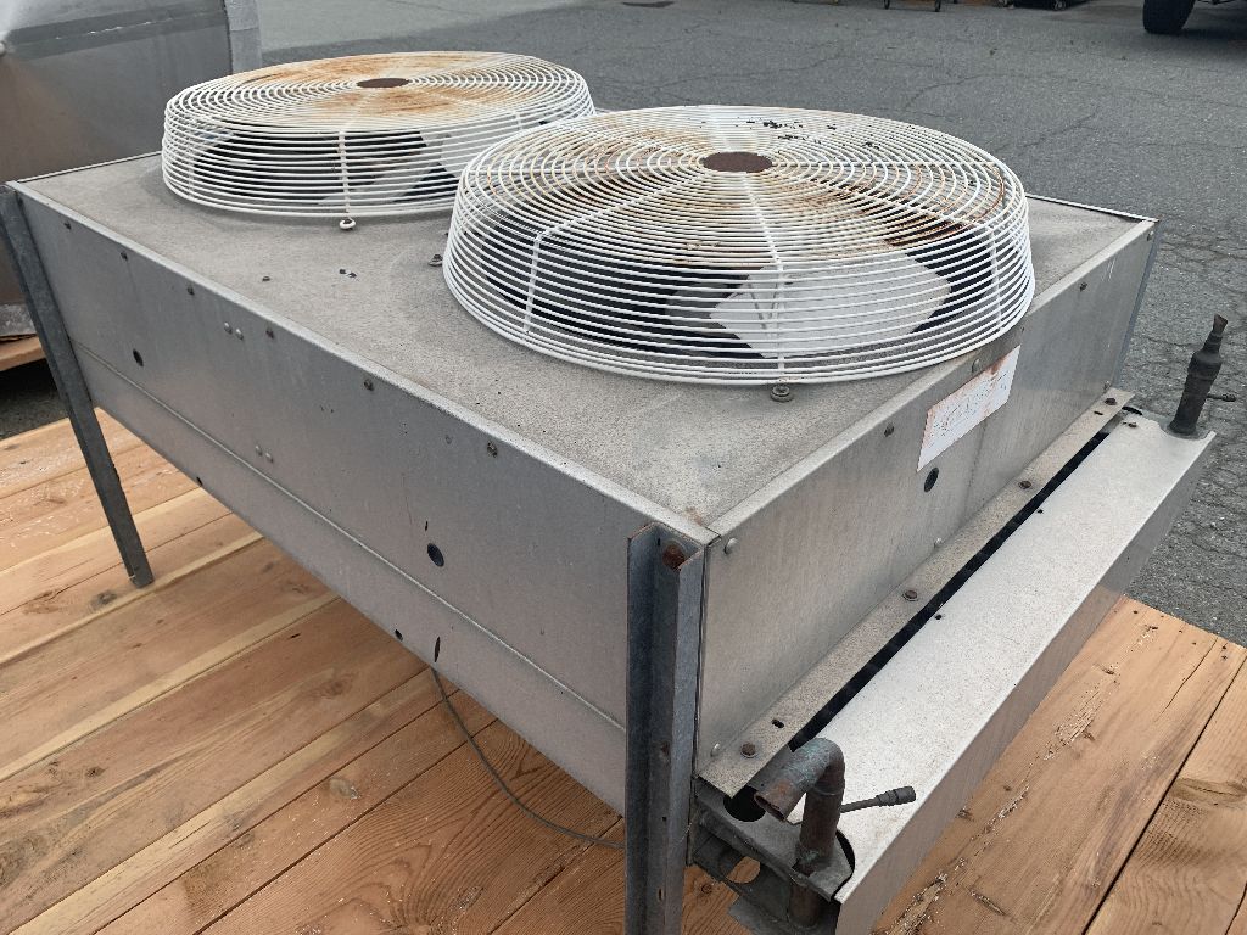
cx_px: 624
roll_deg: +1.2
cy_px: 468
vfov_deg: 53.1
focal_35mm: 26
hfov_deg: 67.3
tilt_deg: -34.0
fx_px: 937
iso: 25
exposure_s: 1/1387
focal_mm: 4.25
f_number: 1.8
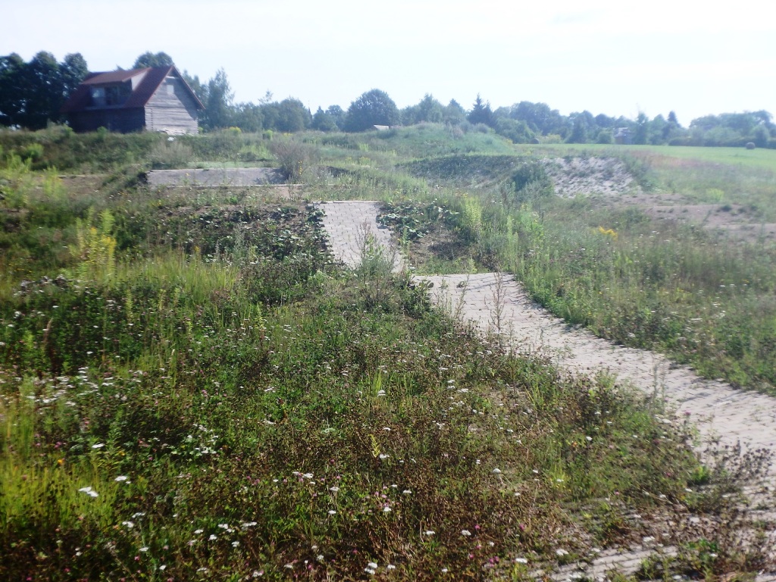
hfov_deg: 38.9
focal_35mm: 49
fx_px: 1098
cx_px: 388
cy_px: 291
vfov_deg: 29.7
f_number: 5.2
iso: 125
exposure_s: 1/500
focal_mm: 8.7
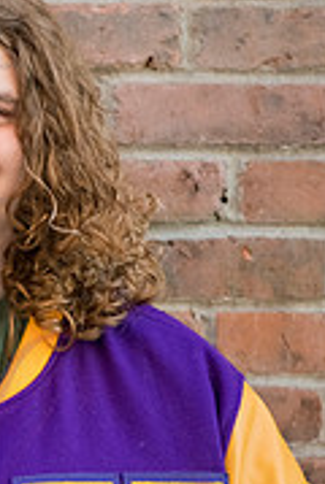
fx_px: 4060
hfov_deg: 4.6
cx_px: -79
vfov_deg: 6.8
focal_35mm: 301
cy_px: 373
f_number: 4.5
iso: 640
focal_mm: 120
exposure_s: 1/400
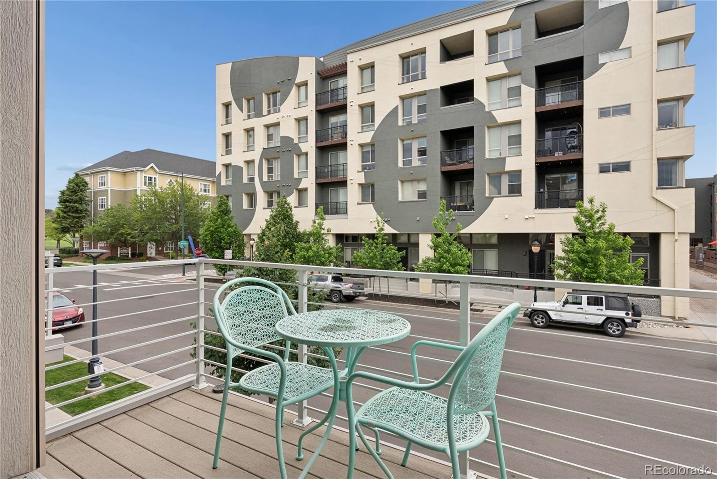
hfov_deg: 90.0
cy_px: 240
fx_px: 359
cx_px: 358
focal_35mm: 18
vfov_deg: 67.4
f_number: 9
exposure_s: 1/1000
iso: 640
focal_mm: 18
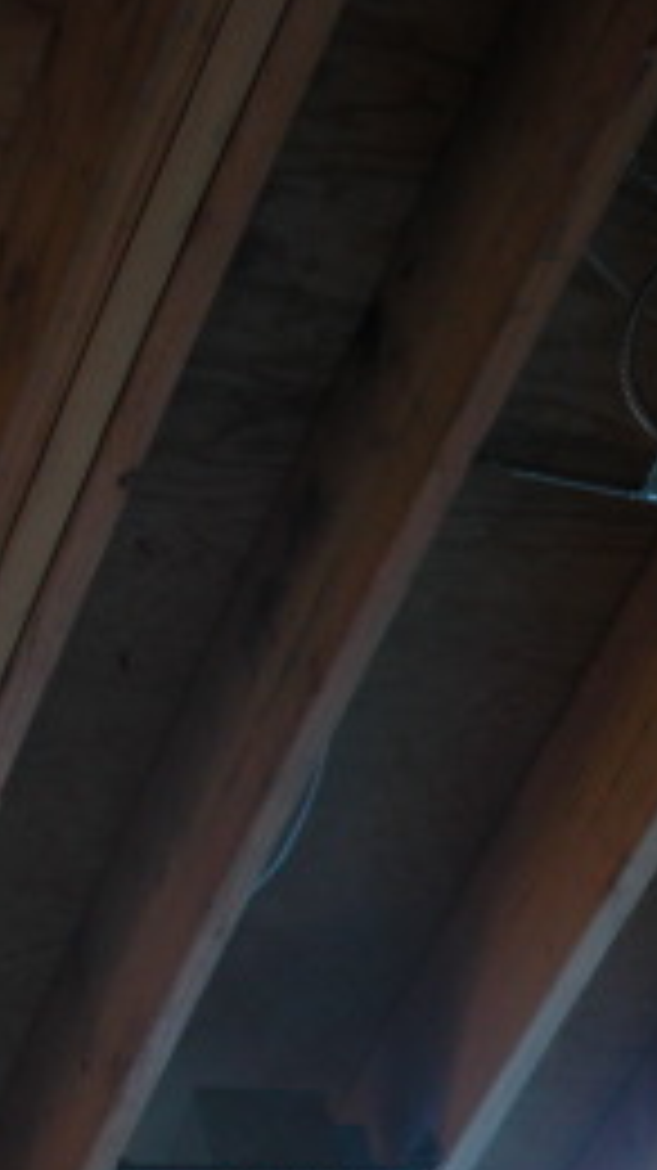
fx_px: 2915
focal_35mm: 94
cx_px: 860
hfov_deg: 12.5
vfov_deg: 22.5
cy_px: 837
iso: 100
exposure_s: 1/30
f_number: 2.8
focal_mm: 8.9
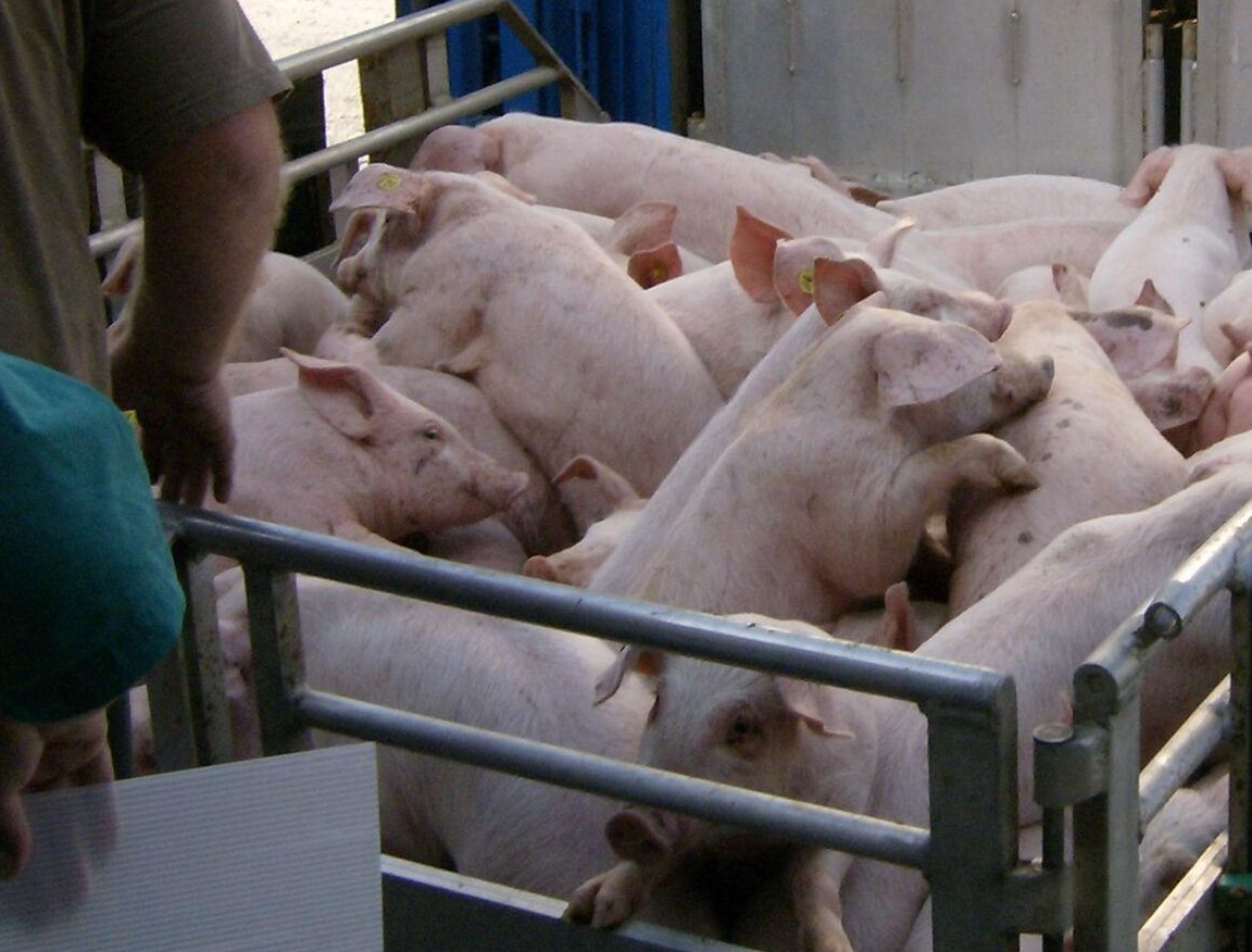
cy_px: 255
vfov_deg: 18.5
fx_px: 2908
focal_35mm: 80
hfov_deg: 24.0
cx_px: 946
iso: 100
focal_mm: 6
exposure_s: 1/345
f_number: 4.7
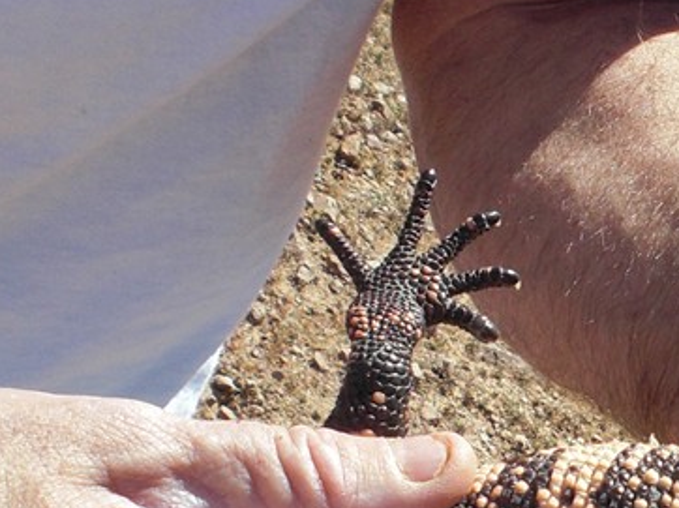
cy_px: 527
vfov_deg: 11.6
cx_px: 927
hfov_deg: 14.8
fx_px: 2470
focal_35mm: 126
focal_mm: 6.3
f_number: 5.6
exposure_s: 1/250
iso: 64
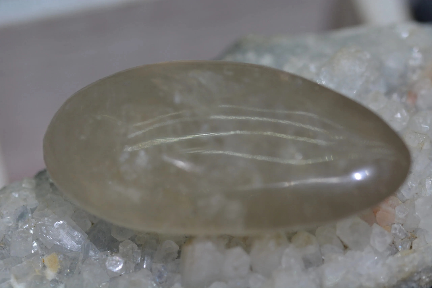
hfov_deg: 13.0
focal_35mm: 158
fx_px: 1890
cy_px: 144
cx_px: 216
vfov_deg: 8.7
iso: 400
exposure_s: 1/320
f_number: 4.5
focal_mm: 105
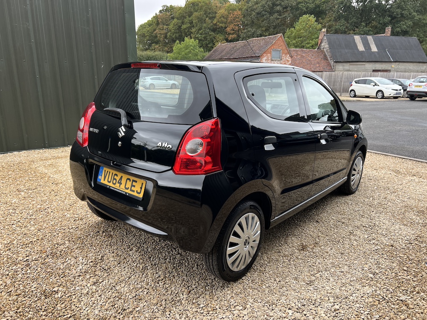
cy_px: 160
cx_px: 214
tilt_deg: -15.5
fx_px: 321
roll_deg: +2.4
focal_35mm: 26
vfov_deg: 53.1
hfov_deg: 67.3
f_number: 1.5
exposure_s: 1/212
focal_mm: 5.7
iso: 40
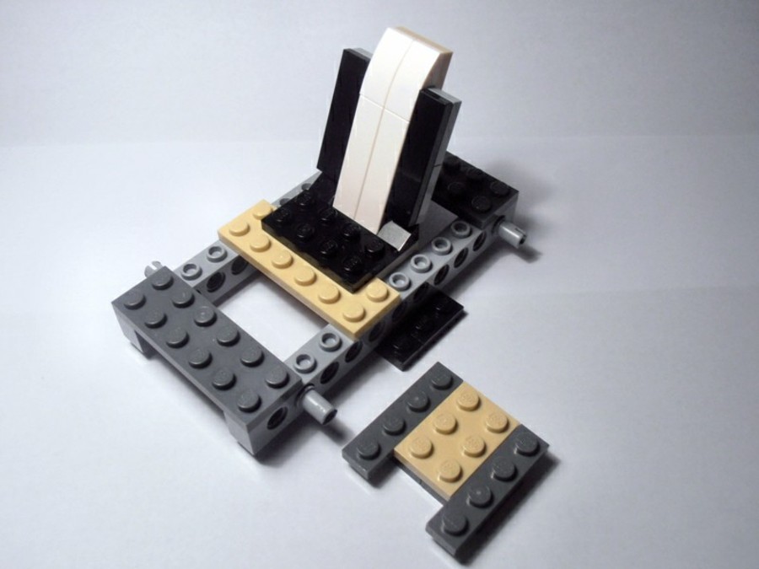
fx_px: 811
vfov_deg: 38.7
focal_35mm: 37
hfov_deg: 50.1
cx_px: 380
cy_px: 284
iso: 80
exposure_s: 1/60
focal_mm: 6.61
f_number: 3.9
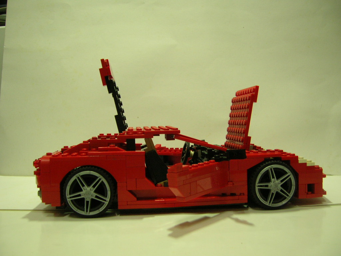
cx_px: 170
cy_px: 128
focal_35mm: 35
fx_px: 345
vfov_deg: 40.7
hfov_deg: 52.6
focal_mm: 5.8
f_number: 2.9
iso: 95
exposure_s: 1/4
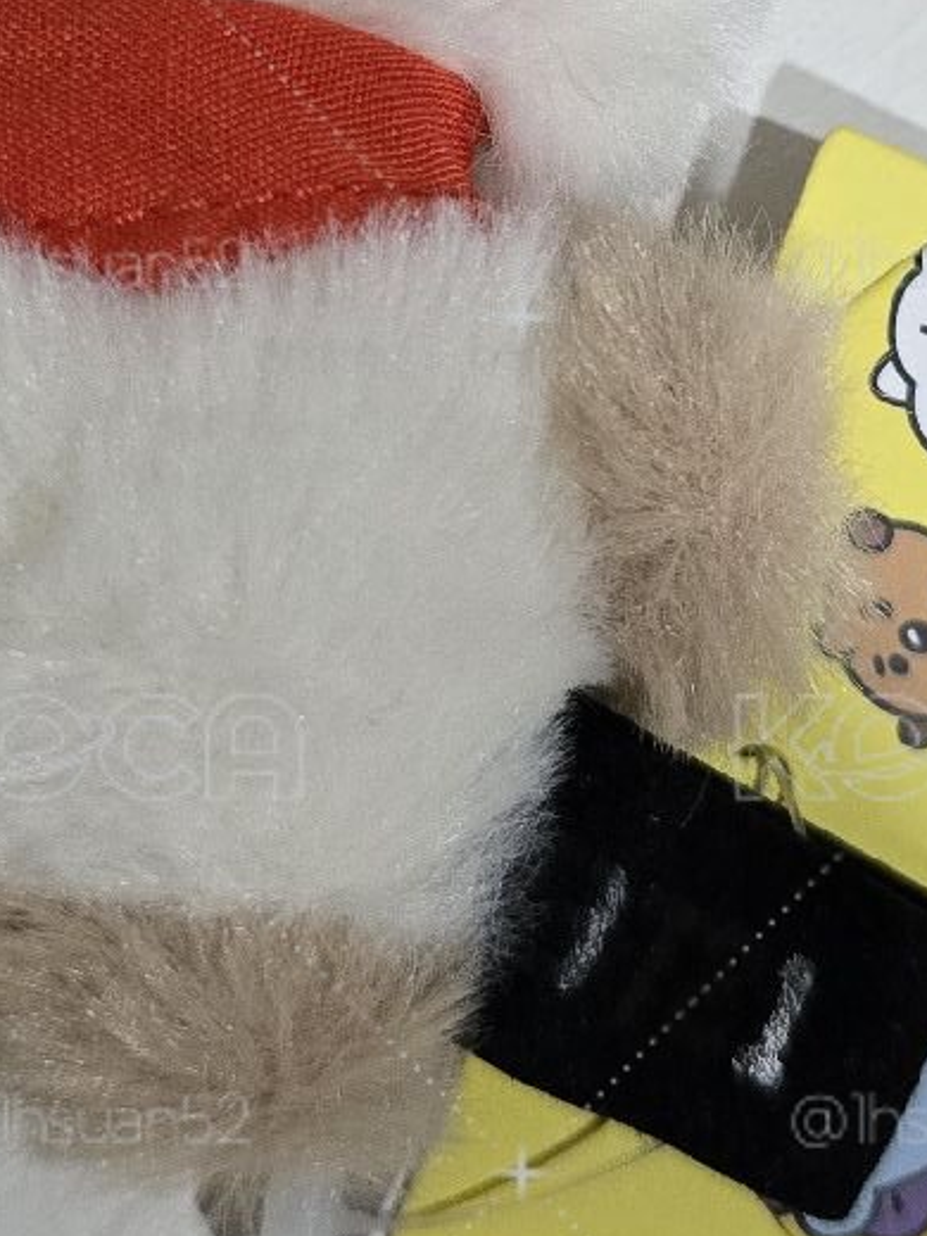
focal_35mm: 85
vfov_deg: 22.2
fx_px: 3035
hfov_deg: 17.4
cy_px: 31
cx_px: 521
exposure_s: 1/120
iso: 500
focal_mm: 6.3
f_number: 1.7
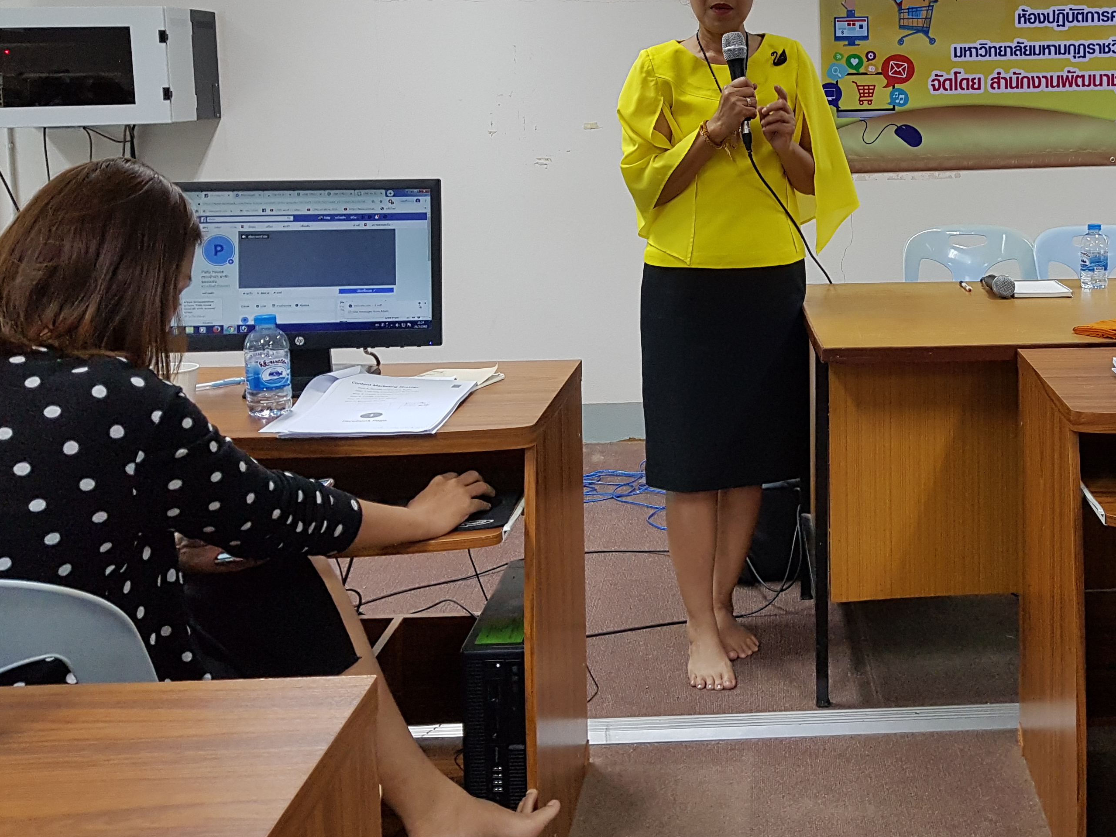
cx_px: 837
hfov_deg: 44.3
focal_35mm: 41
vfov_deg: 34.5
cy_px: 223
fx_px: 1322
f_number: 1.7
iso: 160
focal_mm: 4.2
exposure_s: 1/50
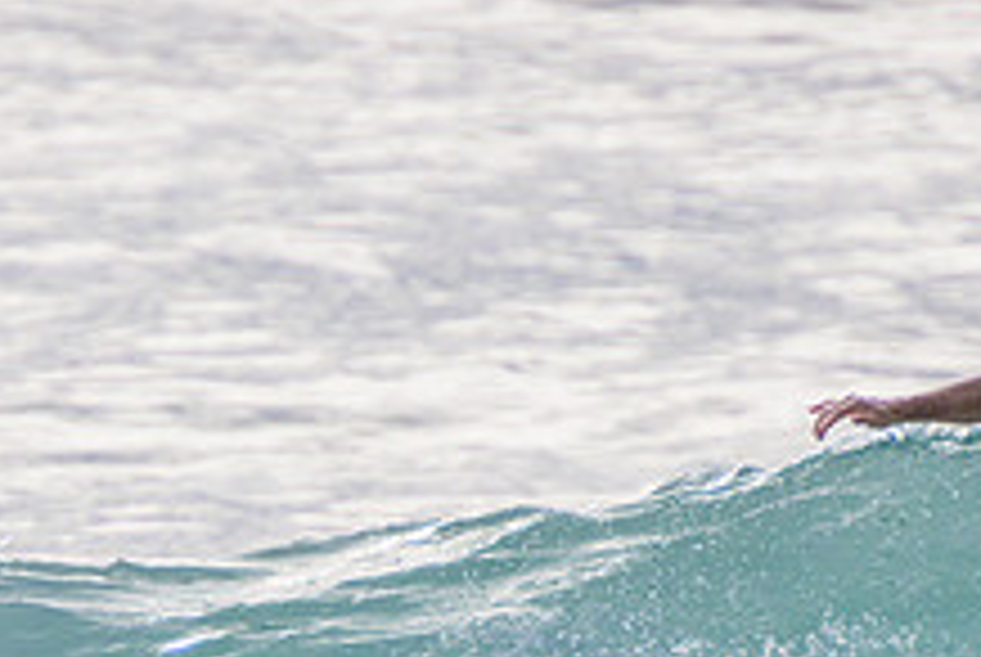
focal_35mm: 1461
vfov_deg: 0.9
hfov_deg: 1.4
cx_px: 128
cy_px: 762
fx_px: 39865
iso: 220
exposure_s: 1/2000
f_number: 5.6
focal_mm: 400
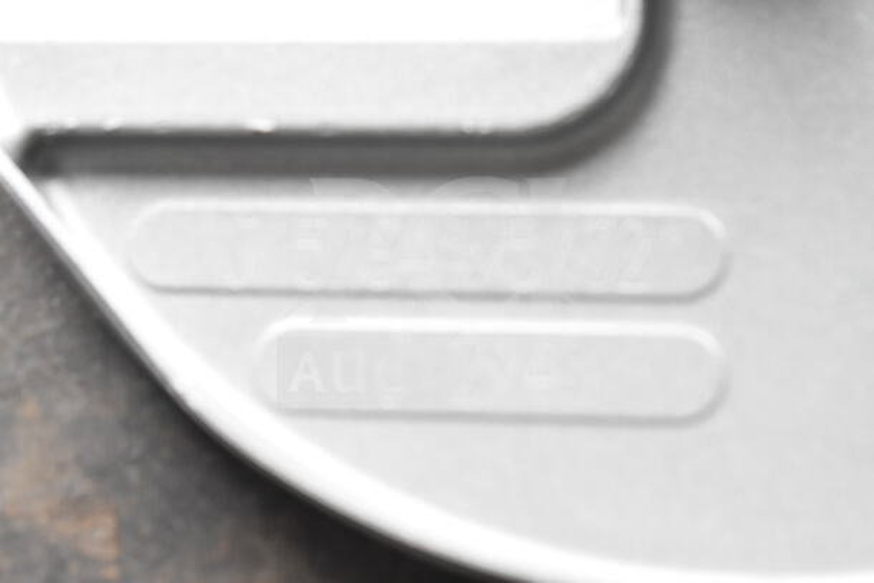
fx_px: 2003
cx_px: 437
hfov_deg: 24.6
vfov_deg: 16.6
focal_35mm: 82
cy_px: 292
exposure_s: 1/160
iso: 1600
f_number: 6.3
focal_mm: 55
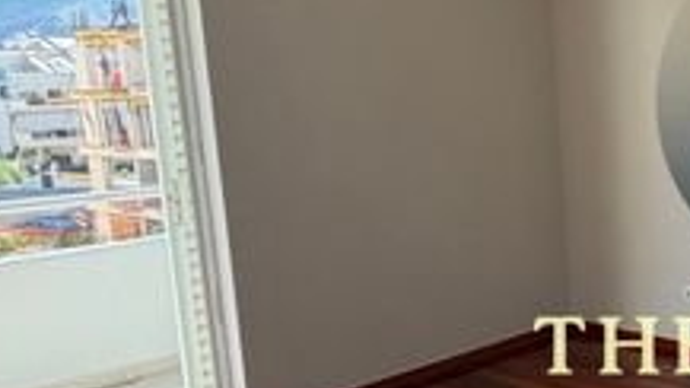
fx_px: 823
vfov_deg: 26.5
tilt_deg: -7.4
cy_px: 172
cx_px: 839
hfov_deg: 35.3
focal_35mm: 45
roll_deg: +1.4
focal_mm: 2.22
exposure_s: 1/121
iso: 100
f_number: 2.2
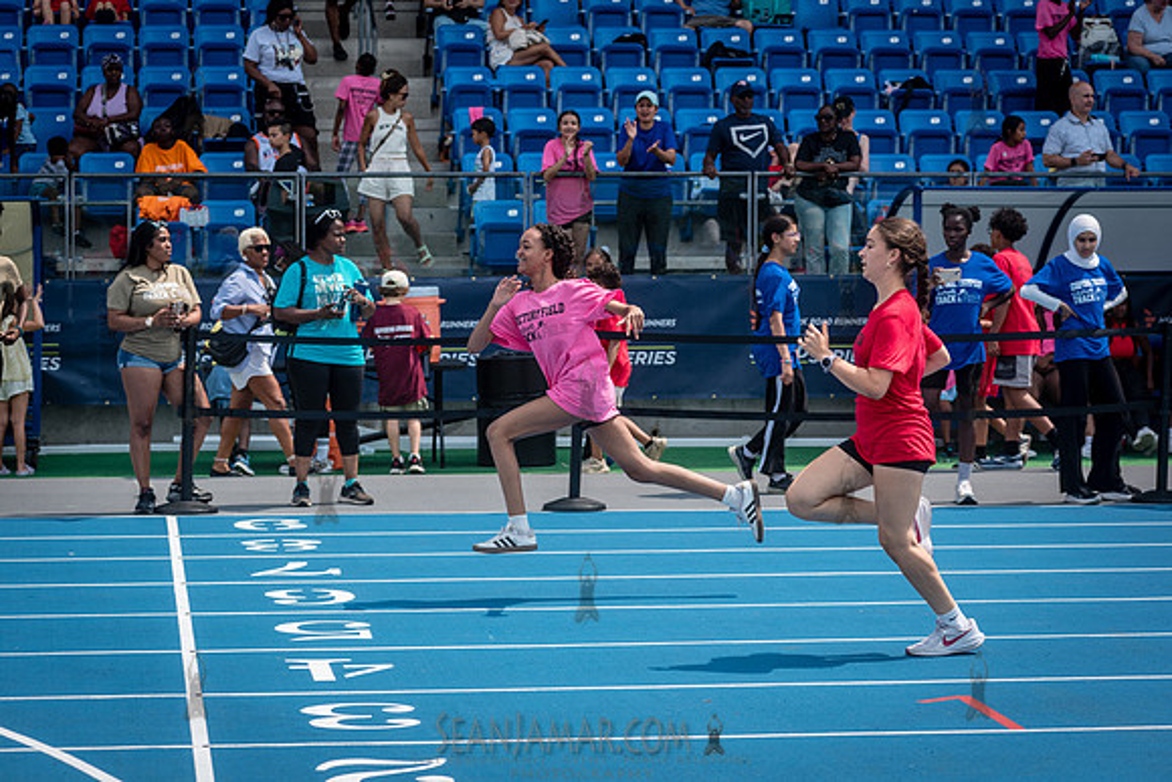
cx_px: 586
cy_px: 391
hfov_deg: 19.0
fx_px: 3494
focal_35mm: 107
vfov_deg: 12.8
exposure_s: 1/1000
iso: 160
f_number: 5
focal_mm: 105
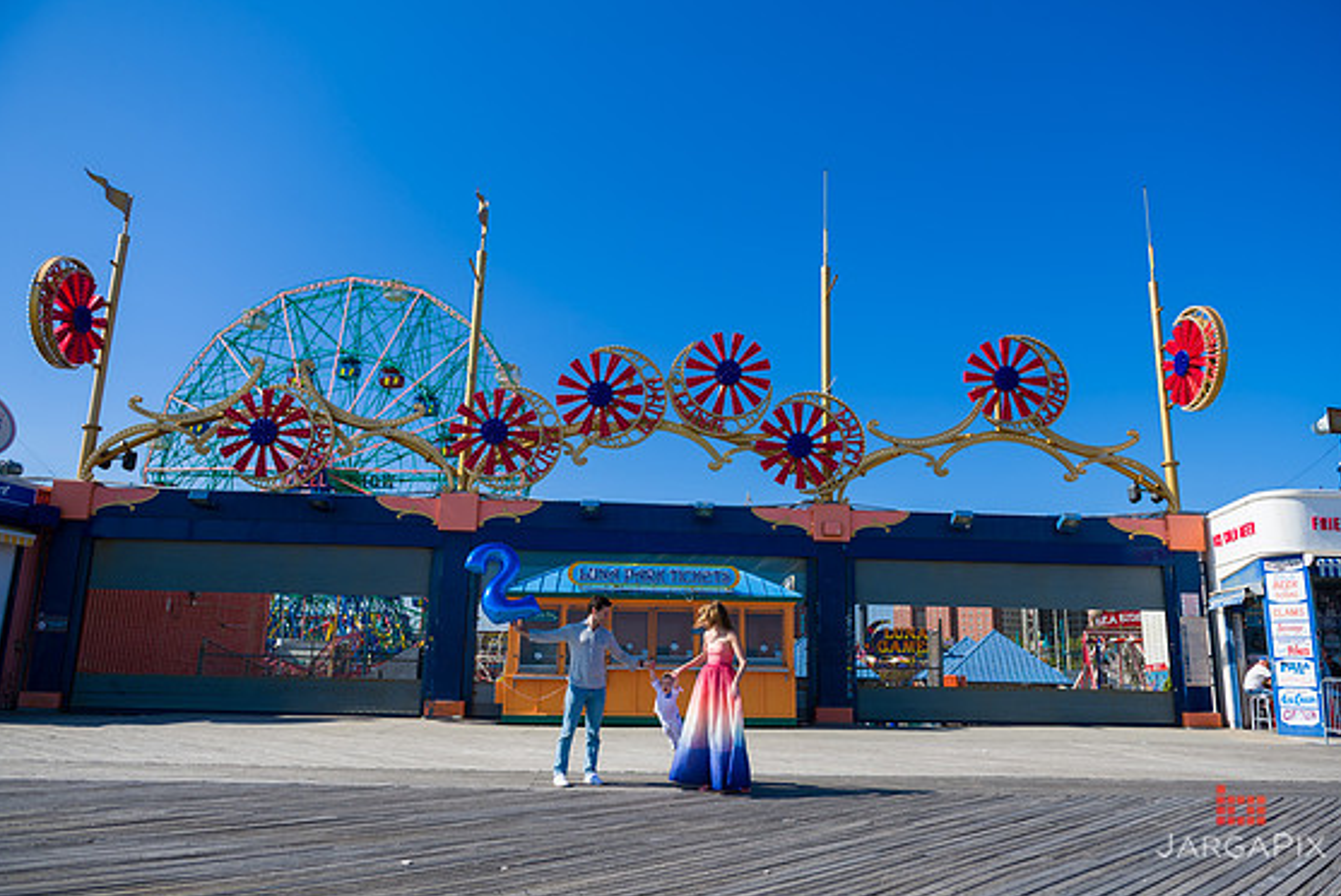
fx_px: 932
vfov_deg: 51.3
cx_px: 689
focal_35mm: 25
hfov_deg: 71.5
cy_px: 444
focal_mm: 24
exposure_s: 1/1600
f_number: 5
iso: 200
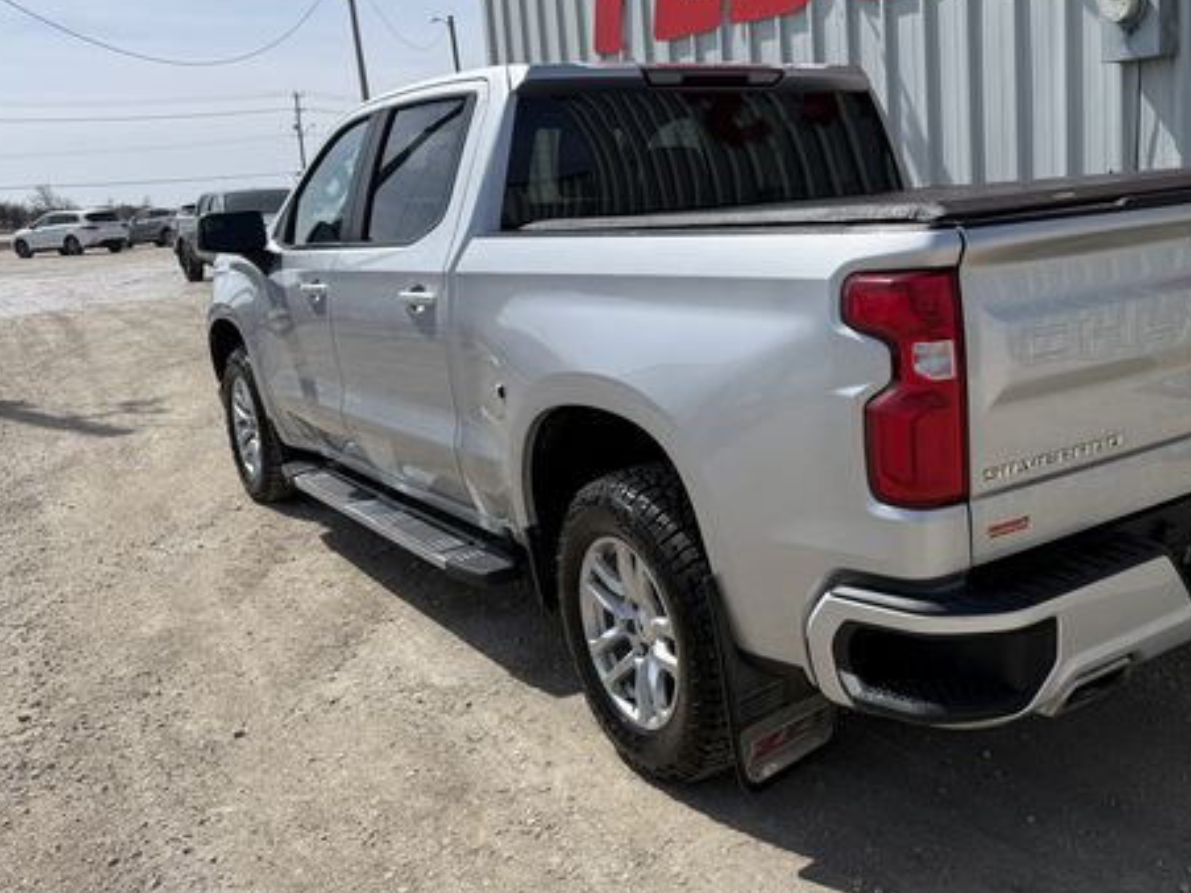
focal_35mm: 34
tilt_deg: -8.8
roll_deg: +2.4
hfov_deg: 52.6
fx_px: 1170
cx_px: 825
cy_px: 385
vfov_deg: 41.7
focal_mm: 6.76
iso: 80
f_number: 1.78
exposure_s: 1/5714
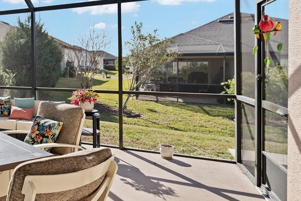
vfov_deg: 38.4
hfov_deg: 45.5
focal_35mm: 34
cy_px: 65
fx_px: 284
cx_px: -11
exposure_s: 1/200
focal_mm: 15
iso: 100
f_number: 8
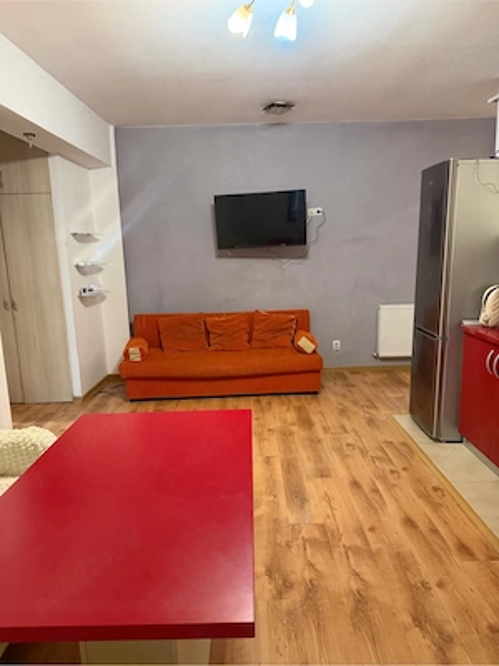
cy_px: 333
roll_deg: +0.6
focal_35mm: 24
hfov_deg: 56.8
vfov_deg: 71.6
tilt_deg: -11.4
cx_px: 250
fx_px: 461
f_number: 1.78
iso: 640
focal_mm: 6.76
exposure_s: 1/60
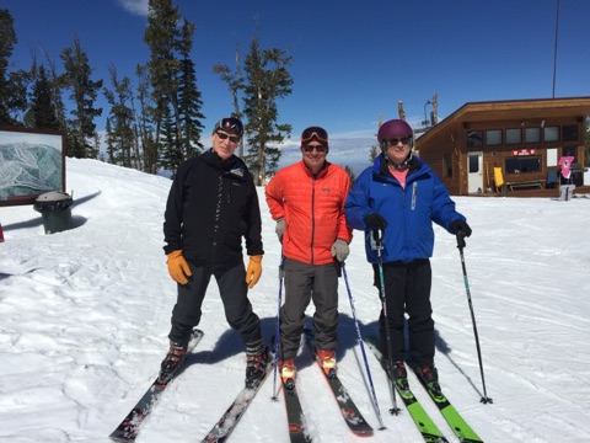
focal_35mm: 29
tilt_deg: -6.7
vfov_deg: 48.2
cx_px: 295
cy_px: 222
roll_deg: +2.2
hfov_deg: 61.7
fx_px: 494
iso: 32
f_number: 2.2
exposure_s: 1/4950
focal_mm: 4.15
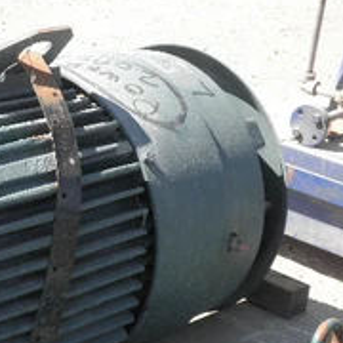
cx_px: -8
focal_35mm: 116
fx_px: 1300
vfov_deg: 15.0
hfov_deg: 14.8
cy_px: 215
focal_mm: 10.5
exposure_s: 1/200
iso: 64
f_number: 3.8
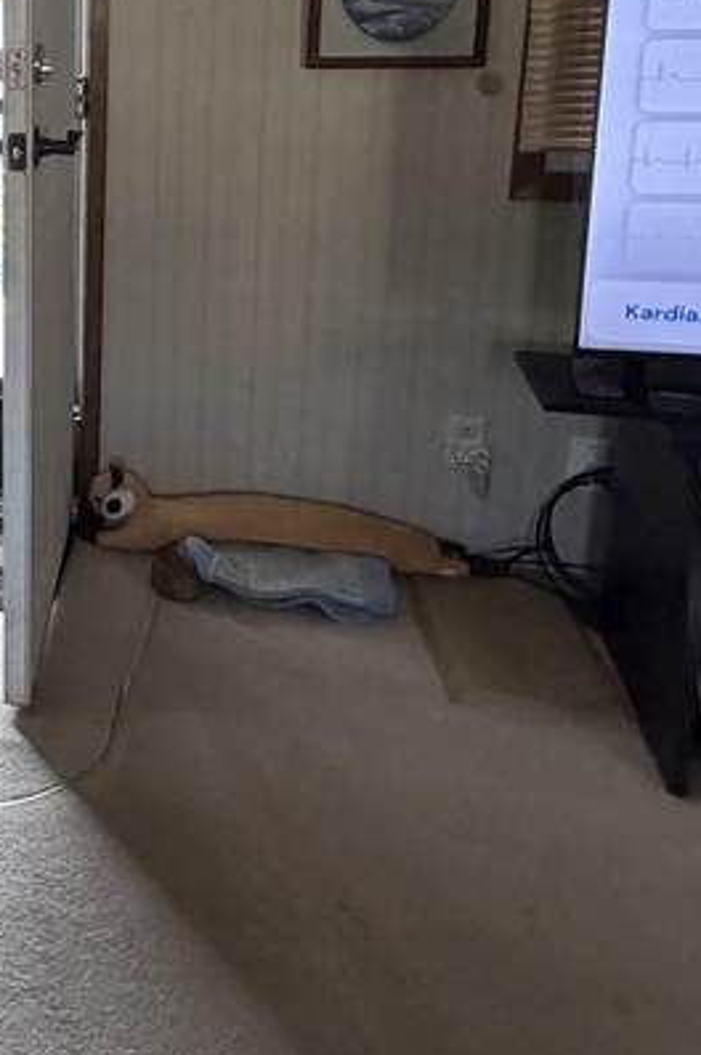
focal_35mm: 47
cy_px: 260
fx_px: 1375
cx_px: -231
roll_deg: +1.4
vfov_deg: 40.7
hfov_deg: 24.6
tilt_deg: -13.5
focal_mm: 2.22
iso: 250
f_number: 2.2
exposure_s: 1/60
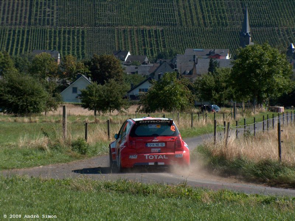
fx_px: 1583
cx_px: 148
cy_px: 110
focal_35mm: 186
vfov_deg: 8.0
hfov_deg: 10.6
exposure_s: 1/1010
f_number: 5.09
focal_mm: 38.22
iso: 200
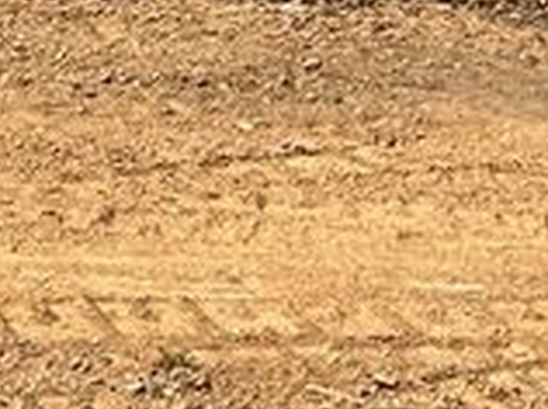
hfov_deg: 8.9
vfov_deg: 6.5
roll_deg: +0.3
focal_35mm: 208
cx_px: -624
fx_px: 3288
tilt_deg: +3.2
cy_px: -834
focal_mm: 6.86
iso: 80
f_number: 1.78
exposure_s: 1/3597
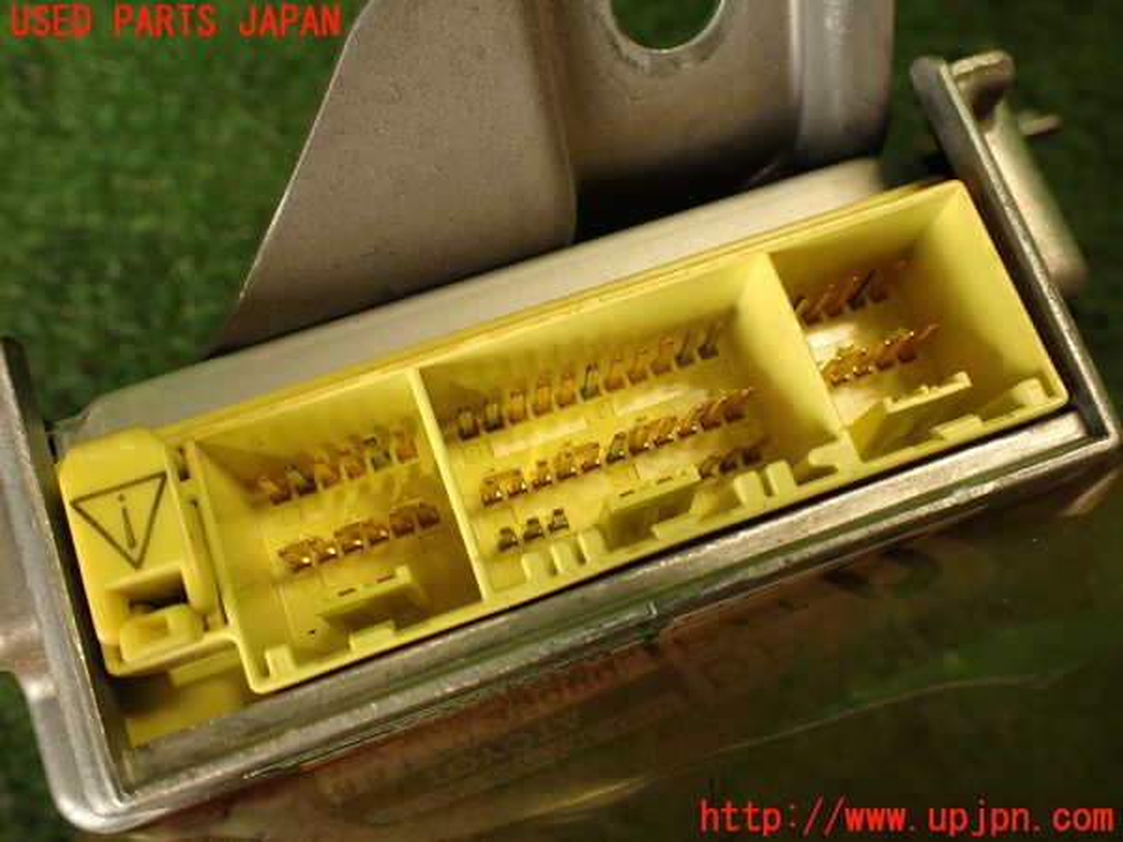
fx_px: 1038
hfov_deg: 56.8
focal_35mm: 32
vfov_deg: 44.2
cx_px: 562
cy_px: 421
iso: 200
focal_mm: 5.79
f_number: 2.4
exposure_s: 1/50
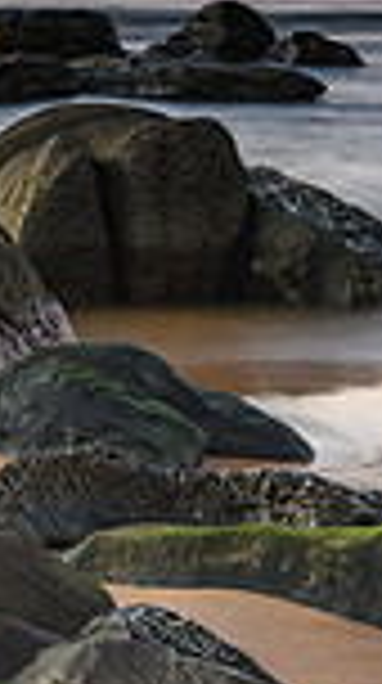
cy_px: 144
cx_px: -466
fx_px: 2442
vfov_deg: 15.8
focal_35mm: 135
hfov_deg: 8.3
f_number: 6.3
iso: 100
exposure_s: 4
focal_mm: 22
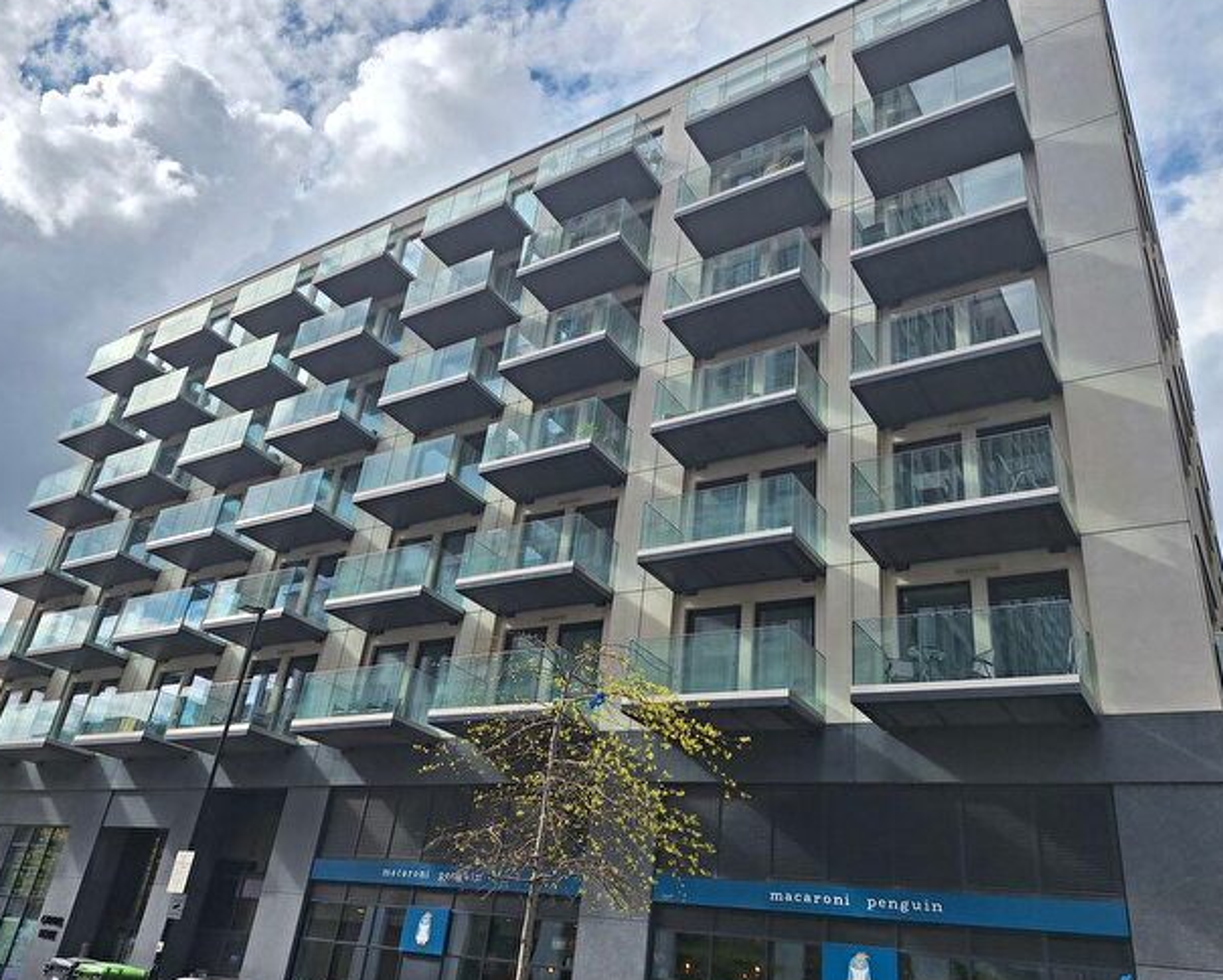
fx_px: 942
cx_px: 551
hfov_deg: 65.8
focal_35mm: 26
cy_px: 501
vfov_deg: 55.0
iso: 40
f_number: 1.8
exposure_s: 1/2299
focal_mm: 5.54
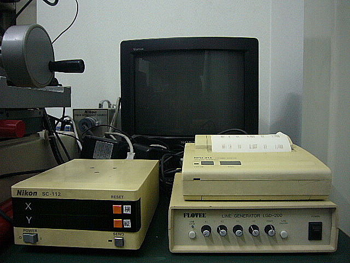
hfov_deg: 63.4
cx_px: 175
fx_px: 283
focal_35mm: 28
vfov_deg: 49.7
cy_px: 132
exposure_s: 1/15
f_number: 2.8
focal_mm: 4.6
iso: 200
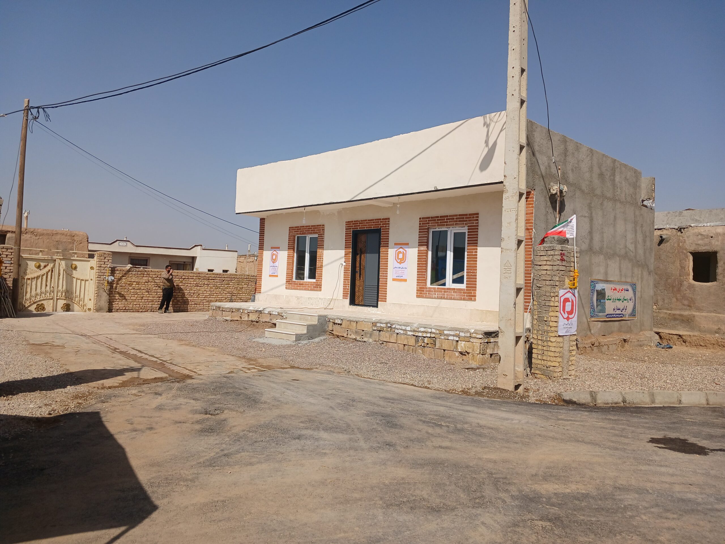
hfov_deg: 65.3
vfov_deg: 51.4
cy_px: 272
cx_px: 362
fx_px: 565
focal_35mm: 27
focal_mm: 4
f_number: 1.8
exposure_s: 1/984
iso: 20
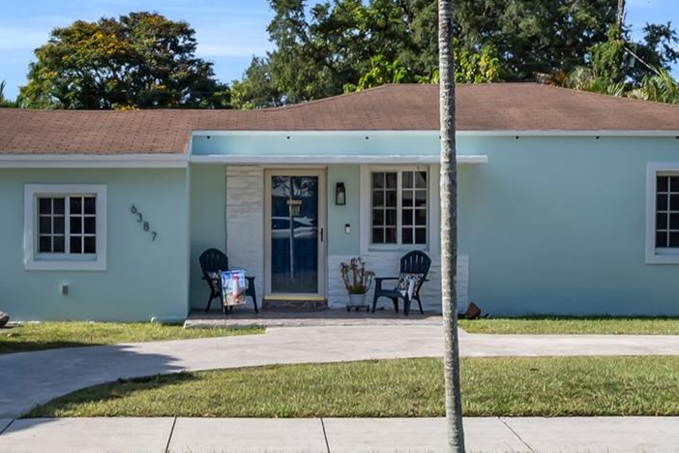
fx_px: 1075
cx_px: 309
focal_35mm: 57
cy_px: 101
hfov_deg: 35.0
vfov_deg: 23.5
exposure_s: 1/160
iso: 100
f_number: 11
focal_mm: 17
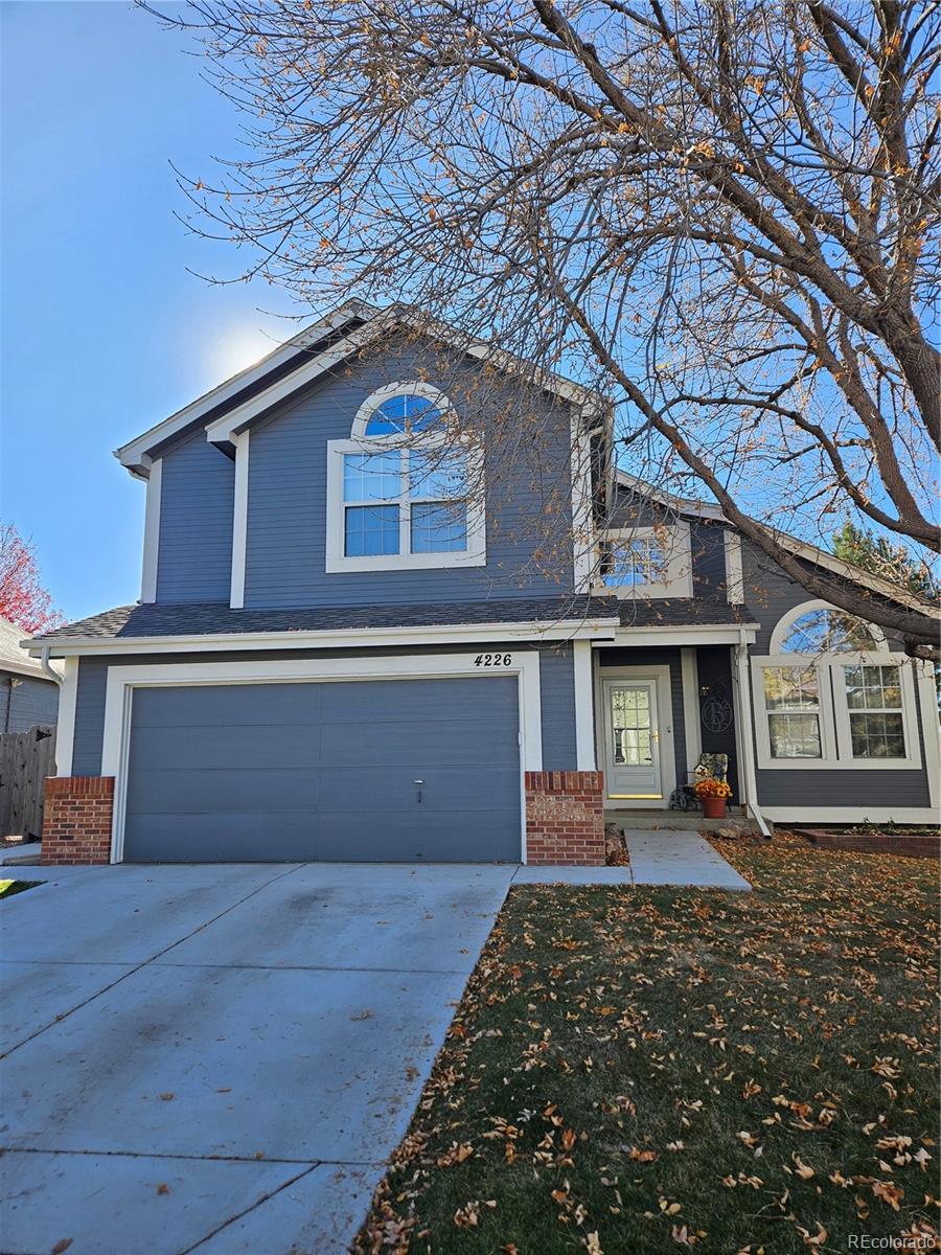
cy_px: 628
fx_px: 834
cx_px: 470
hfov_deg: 58.9
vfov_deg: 73.9
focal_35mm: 23
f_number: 1.8
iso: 25
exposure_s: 1/554
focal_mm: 5.4
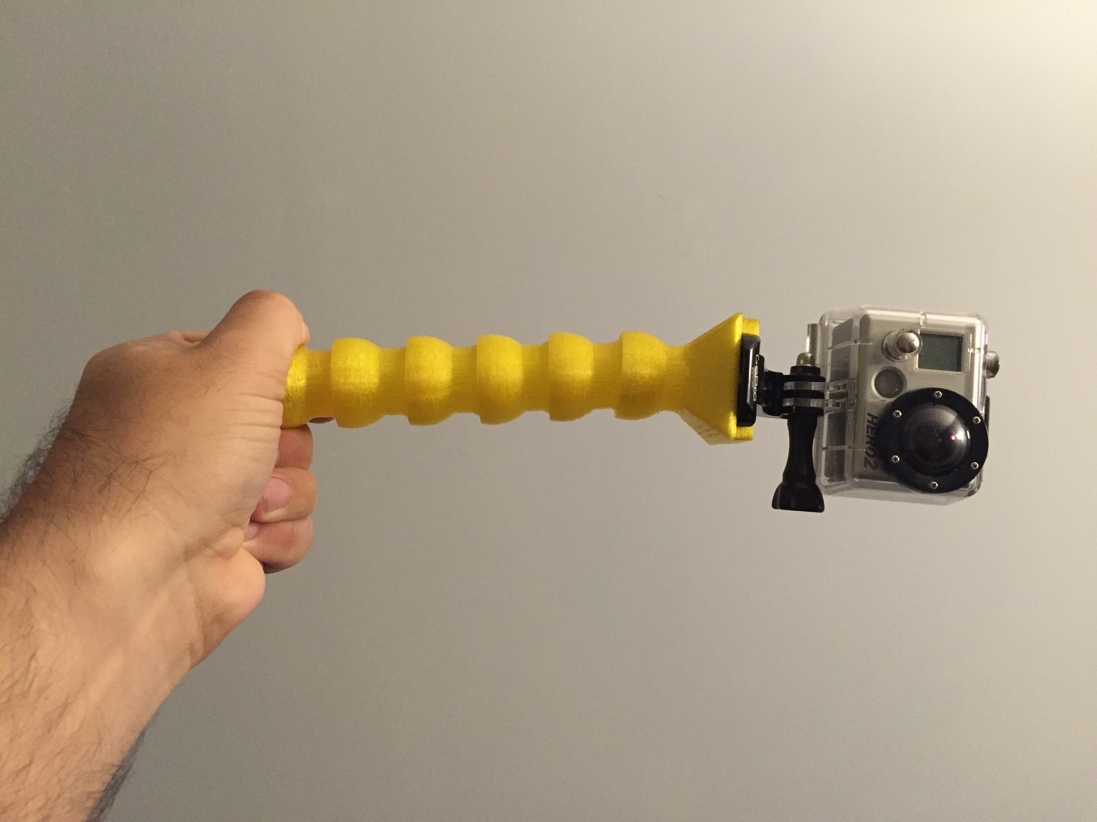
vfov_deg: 48.2
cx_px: 548
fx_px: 919
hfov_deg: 61.7
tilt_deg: +0.9
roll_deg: +3.2
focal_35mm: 29
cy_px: 411
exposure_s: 1/30
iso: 250
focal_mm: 4.15
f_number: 2.2
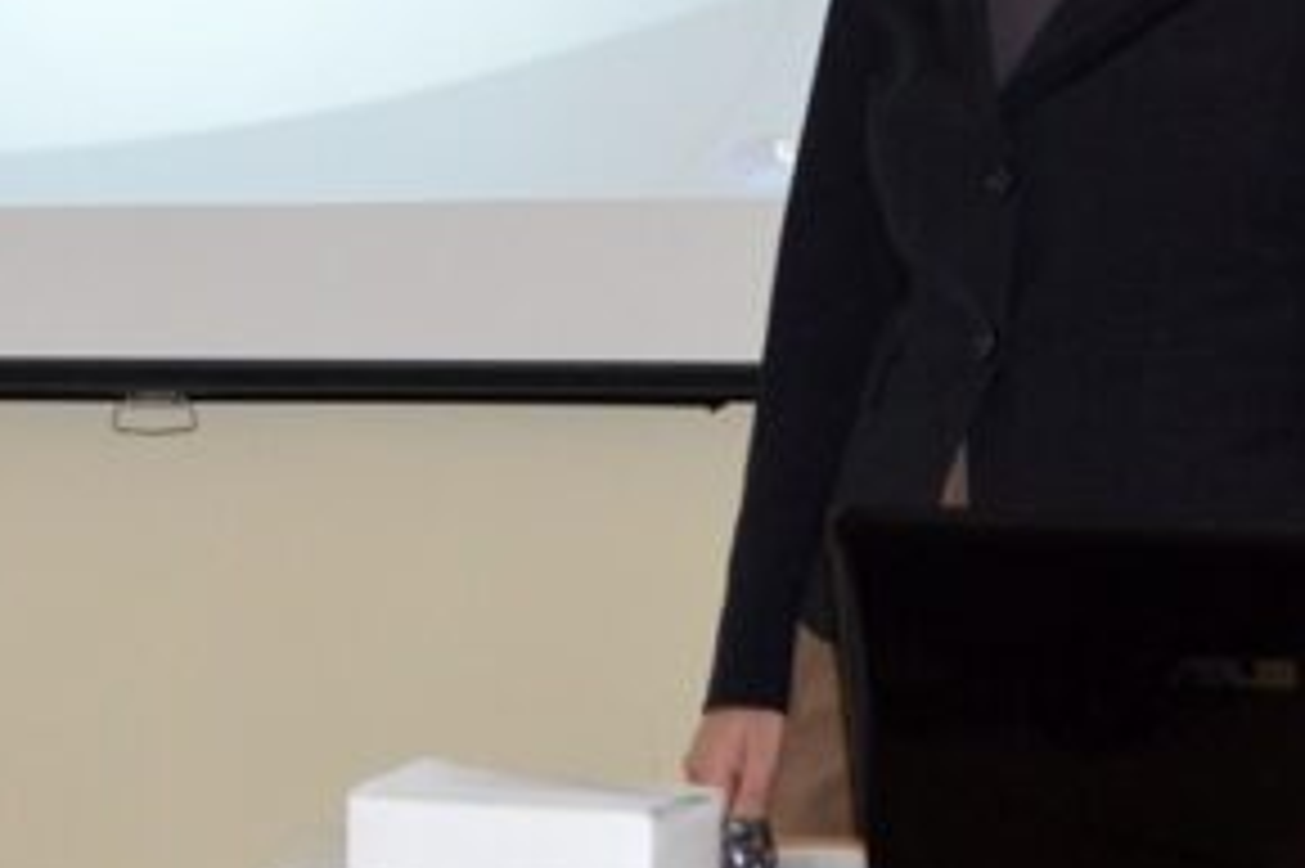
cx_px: 376
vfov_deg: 11.3
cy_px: 117
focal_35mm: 121
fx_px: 4384
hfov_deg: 16.9
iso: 2200
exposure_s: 1/60
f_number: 4.8
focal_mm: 32
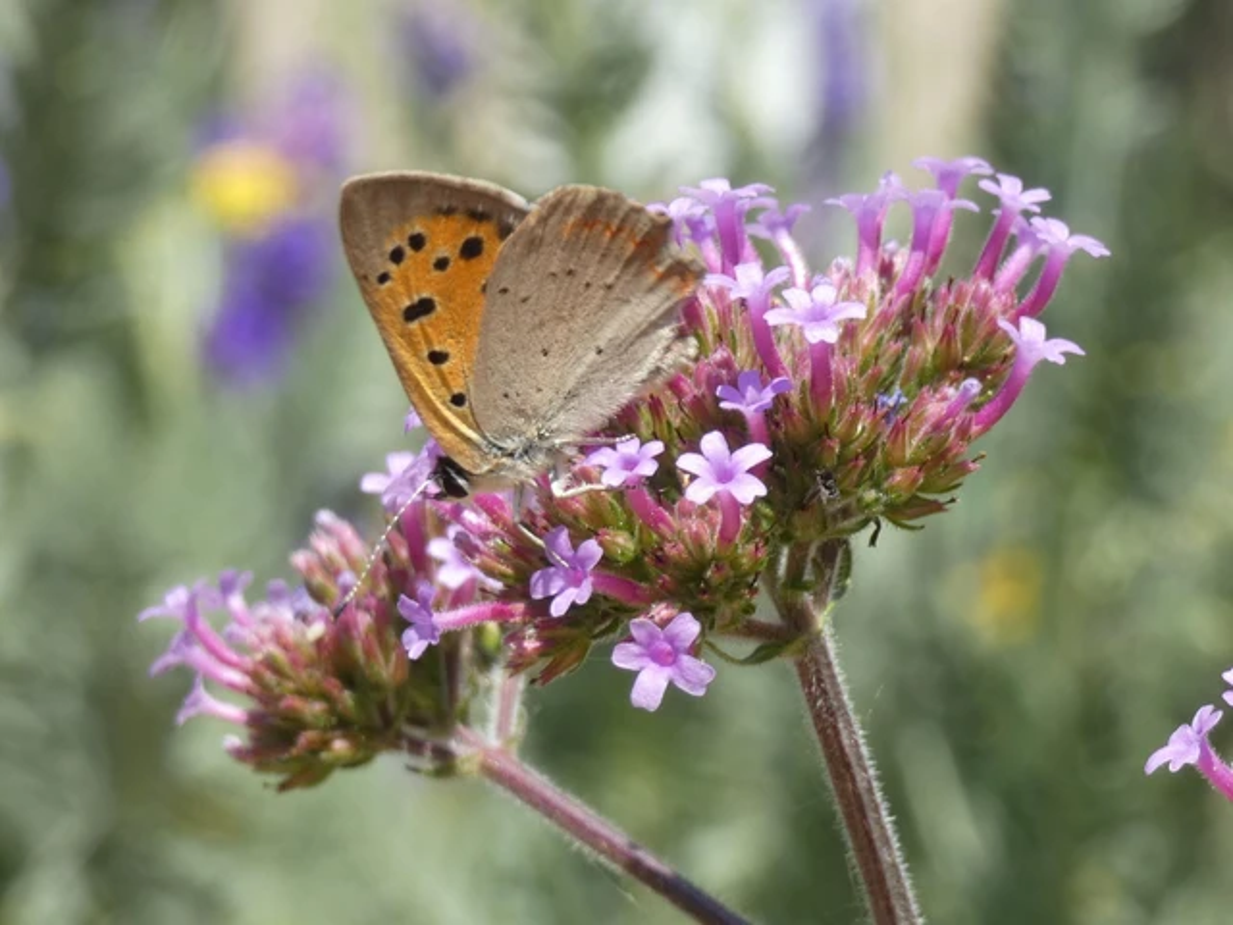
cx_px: 616
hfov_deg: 16.8
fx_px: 4167
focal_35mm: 117
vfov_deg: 12.7
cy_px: 462
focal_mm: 21
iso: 80
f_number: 5.6
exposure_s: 1/100
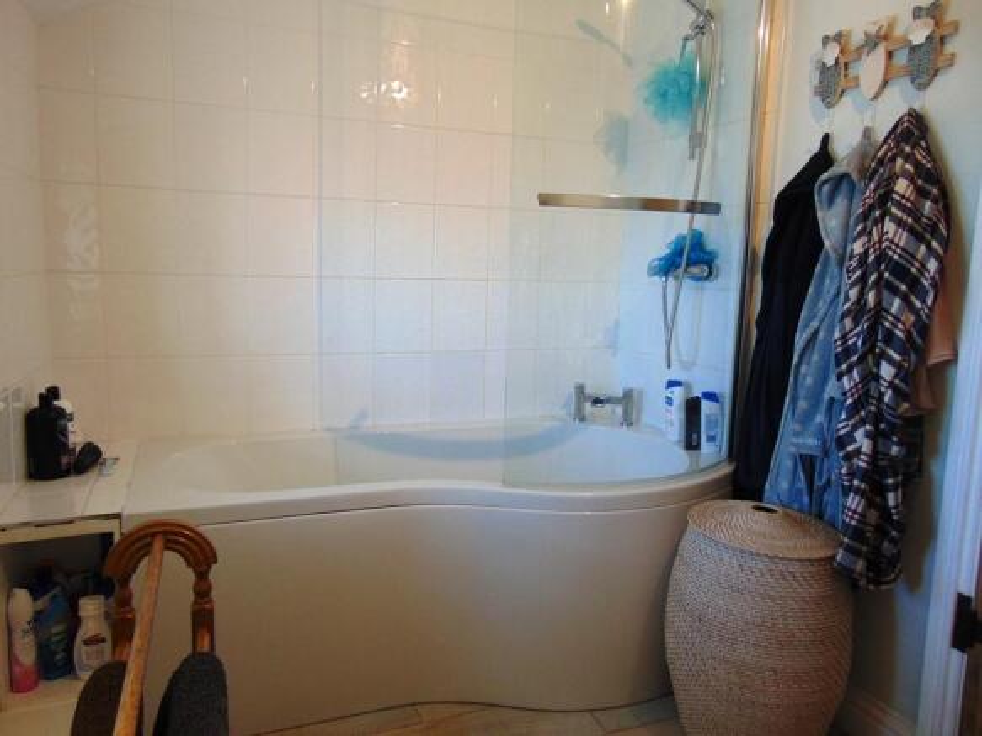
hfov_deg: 69.4
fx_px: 709
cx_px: 491
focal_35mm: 25
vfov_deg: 54.9
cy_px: 368
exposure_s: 1/30
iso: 100
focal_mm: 4.5
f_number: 3
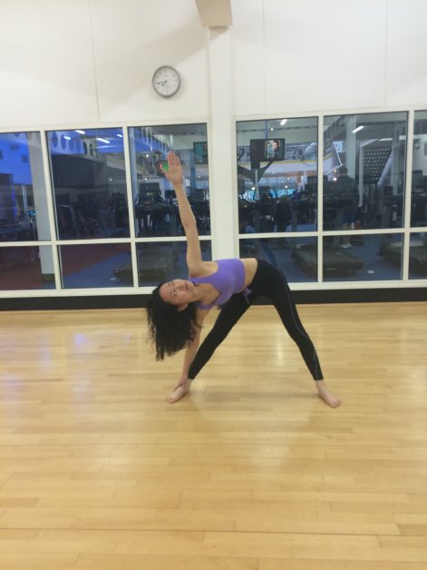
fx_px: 477
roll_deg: +2.0
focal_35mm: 29
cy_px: 285
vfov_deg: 61.7
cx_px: 214
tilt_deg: -10.8
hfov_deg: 48.2
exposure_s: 1/33
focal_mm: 4.15
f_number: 2.2
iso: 50
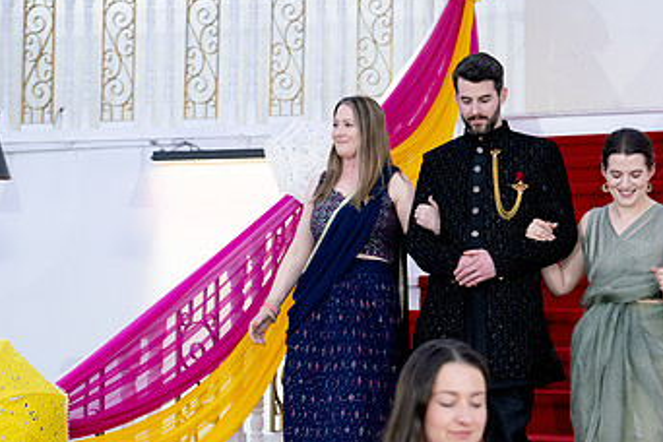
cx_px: 436
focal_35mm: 78
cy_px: 290
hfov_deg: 25.9
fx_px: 1436
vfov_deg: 17.5
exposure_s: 1/125
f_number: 3.2
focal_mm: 46
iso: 1600
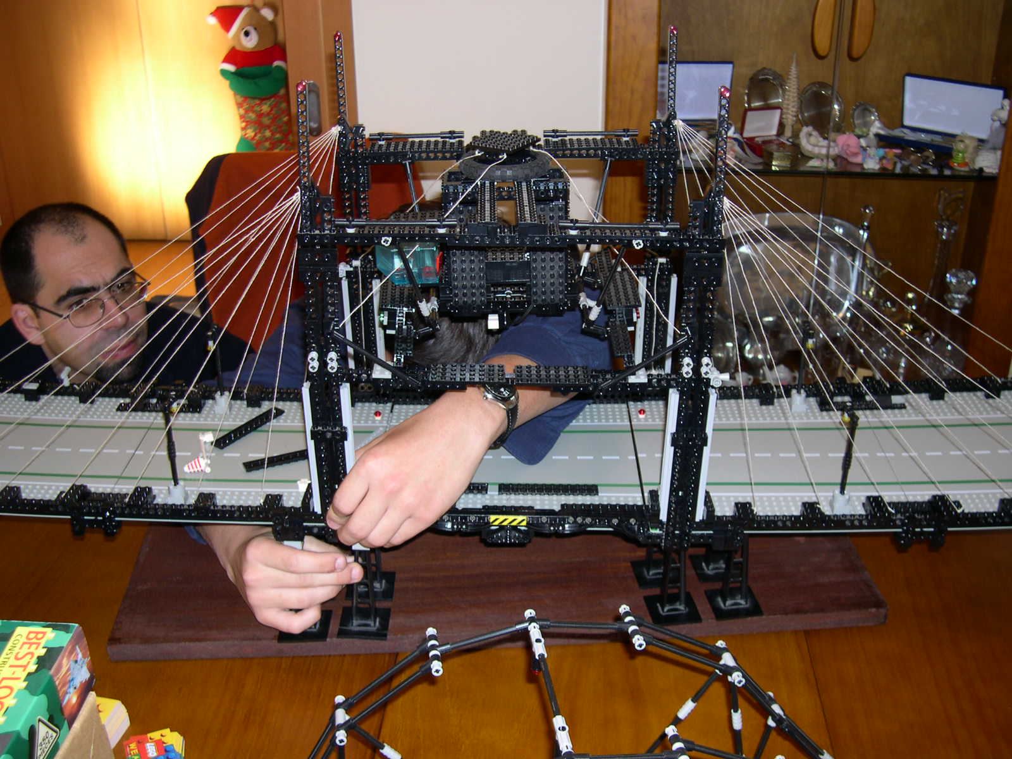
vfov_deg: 37.7
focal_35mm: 38
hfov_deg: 49.0
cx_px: 506
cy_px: 380
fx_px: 1111
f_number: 2.8
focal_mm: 8
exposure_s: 1/60
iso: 100
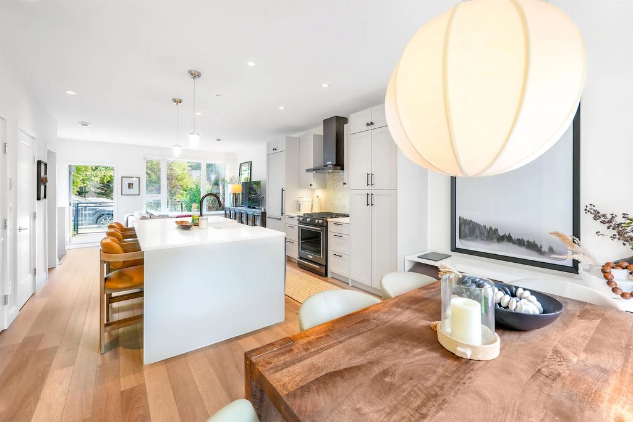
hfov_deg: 104.2
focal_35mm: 14
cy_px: 211
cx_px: 316
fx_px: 246
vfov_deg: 81.3
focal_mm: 14
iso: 320
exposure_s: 1/125
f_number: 9
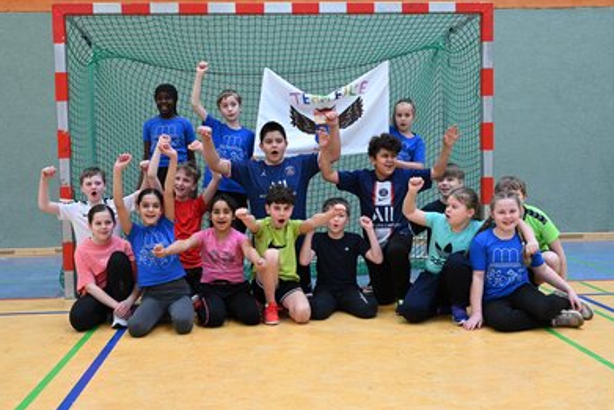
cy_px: 203
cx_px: 306
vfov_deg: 31.2
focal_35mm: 43
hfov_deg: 45.4
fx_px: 734
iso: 1600
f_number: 5.6
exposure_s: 1/125
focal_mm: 42
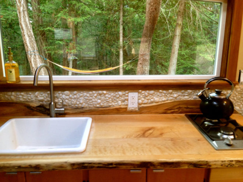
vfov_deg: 42.9
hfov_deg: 55.4
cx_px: 122
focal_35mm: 33
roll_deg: -2.0
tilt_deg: -14.2
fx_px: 231
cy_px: 91
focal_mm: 4.12
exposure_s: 1/20
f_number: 2.4
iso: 160
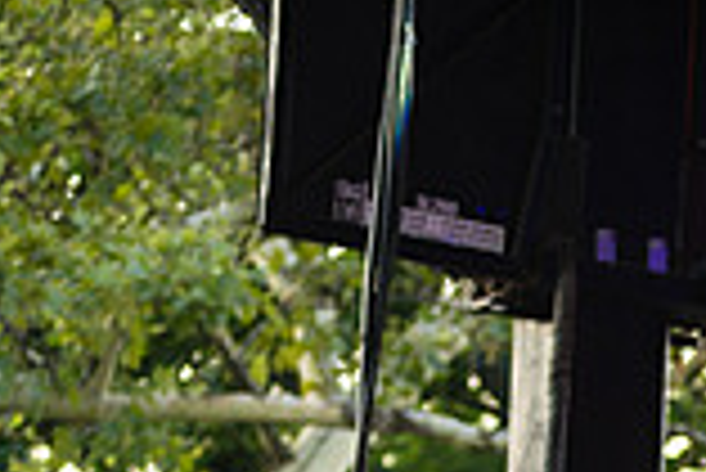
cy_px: 822
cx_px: 1268
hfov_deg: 6.1
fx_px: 6497
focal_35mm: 331
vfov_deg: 4.1
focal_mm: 80
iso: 1000
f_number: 4.5
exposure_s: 1/320
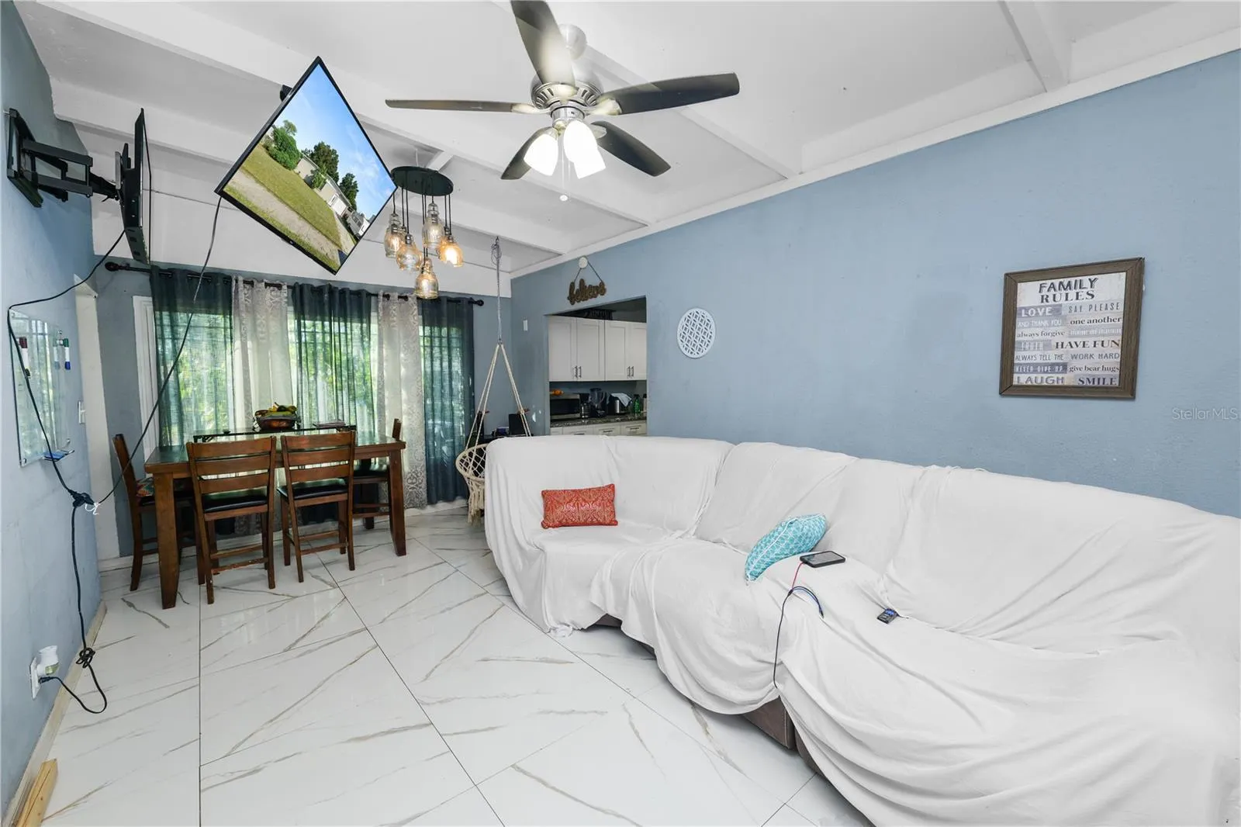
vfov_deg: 81.2
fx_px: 482
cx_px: 620
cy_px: 414
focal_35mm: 14
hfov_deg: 104.3
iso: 250
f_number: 5.6
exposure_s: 1/60
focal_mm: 14
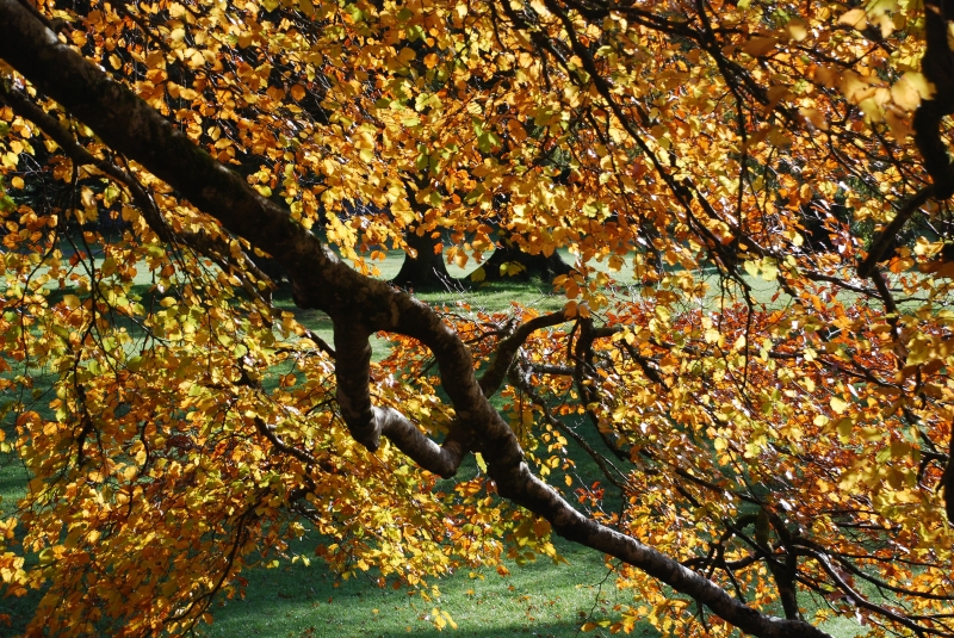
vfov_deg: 15.7
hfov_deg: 23.4
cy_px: 319
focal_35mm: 87
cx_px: 477
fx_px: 2308
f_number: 7.1
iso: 320
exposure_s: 1/125
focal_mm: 58
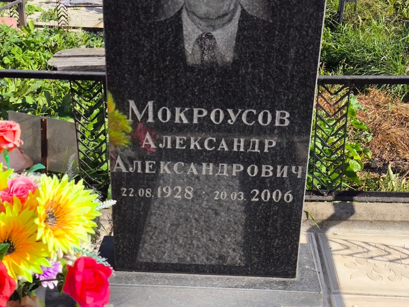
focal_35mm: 50
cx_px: 204
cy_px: 154
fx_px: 591
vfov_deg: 29.1
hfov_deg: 38.2
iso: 50
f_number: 1.7
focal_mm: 4.71
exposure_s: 1/1410
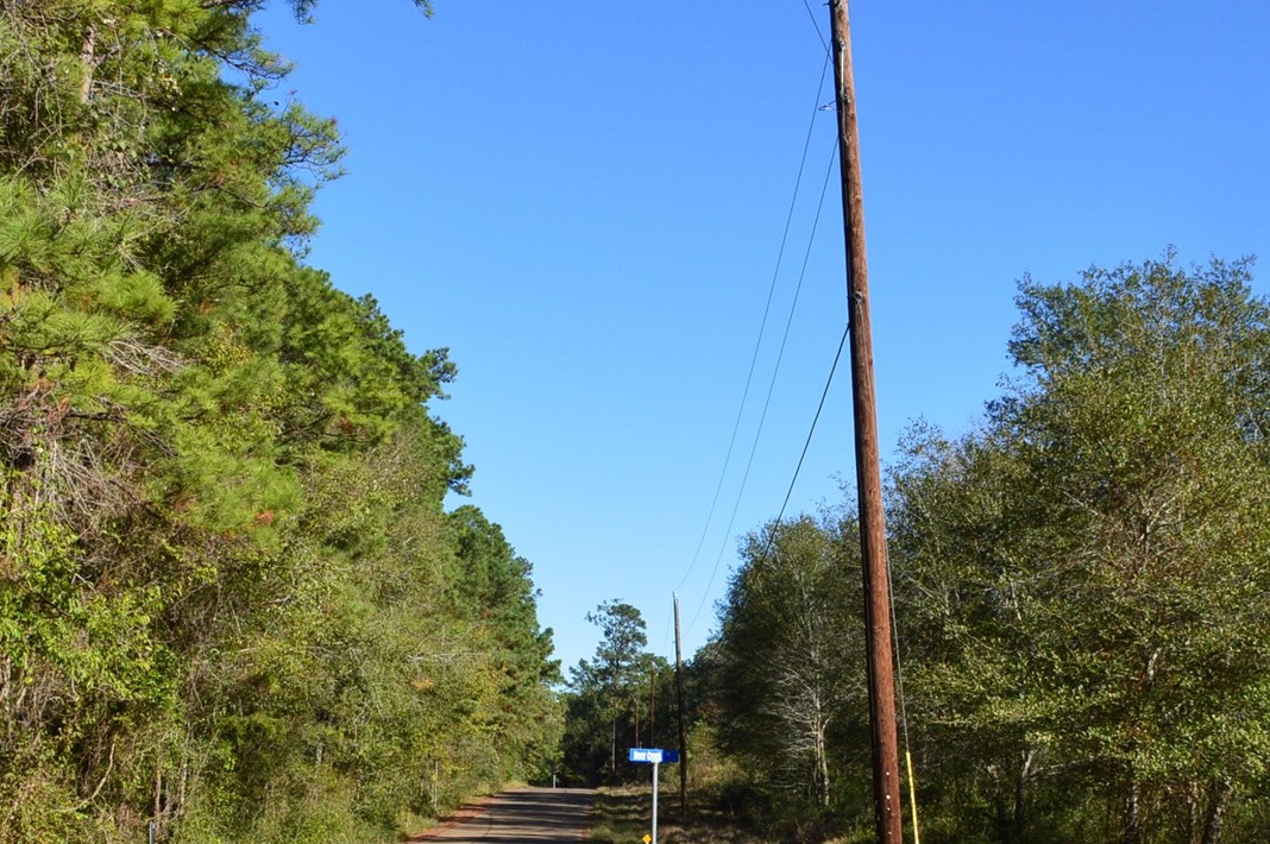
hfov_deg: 36.1
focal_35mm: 55
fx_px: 1938
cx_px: 491
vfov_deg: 24.5
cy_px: 554
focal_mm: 18
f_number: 11
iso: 400
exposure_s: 1/500
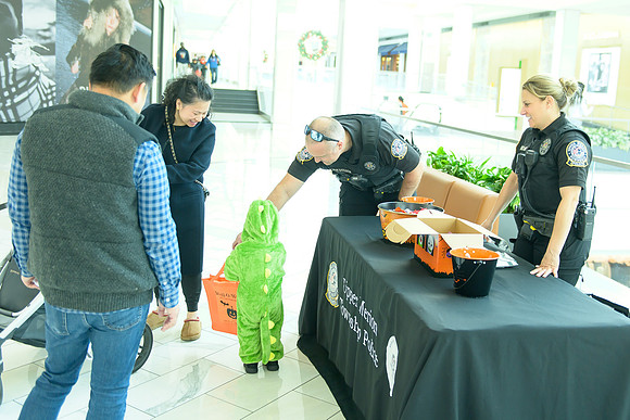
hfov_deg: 47.8
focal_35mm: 41
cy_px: 177
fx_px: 710
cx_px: 341
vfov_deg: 32.9
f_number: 2.8
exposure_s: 1/200
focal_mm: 34
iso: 400
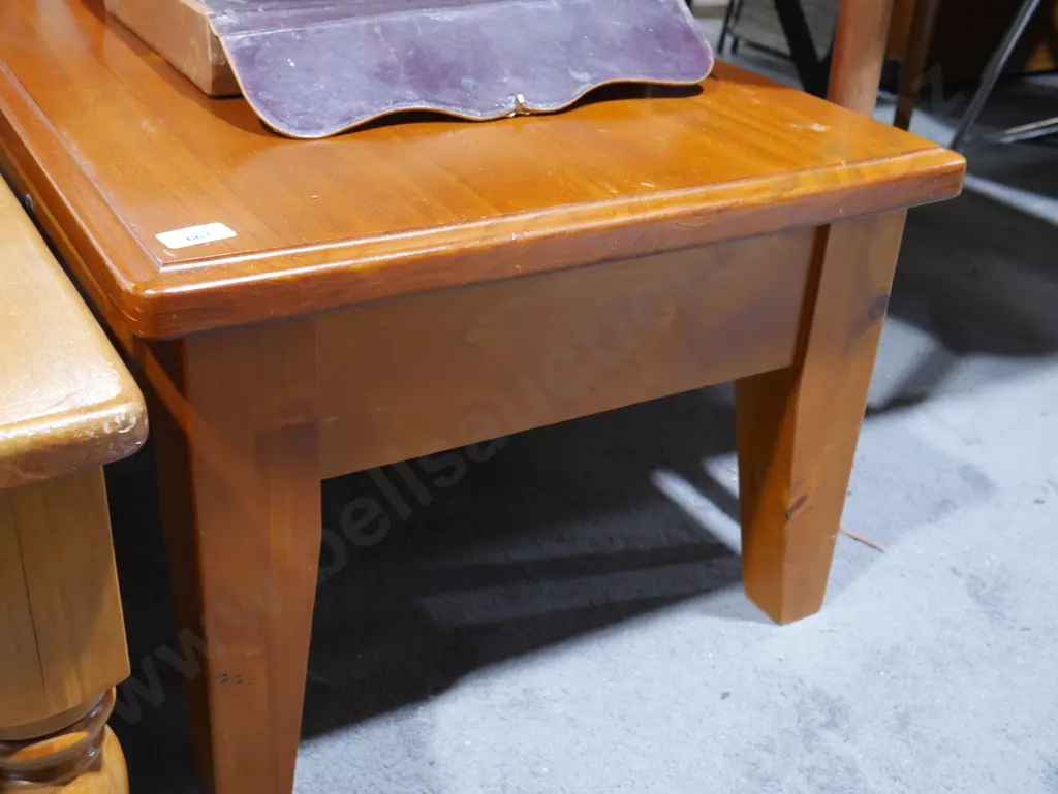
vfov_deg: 36.0
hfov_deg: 46.8
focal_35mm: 40
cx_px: 529
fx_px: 1223
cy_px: 397
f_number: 4.5
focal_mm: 20
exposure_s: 1/60
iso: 1600
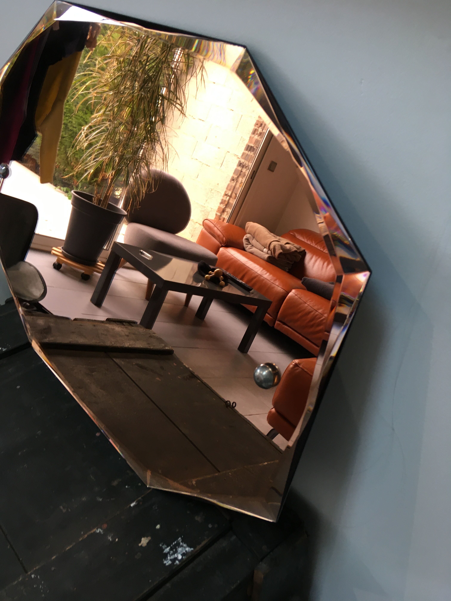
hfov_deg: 48.2
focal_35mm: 29
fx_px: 504
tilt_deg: -36.0
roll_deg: -1.1
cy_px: 300
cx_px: 226
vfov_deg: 61.7
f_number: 2.2
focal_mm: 4.15
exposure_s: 1/33
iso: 64
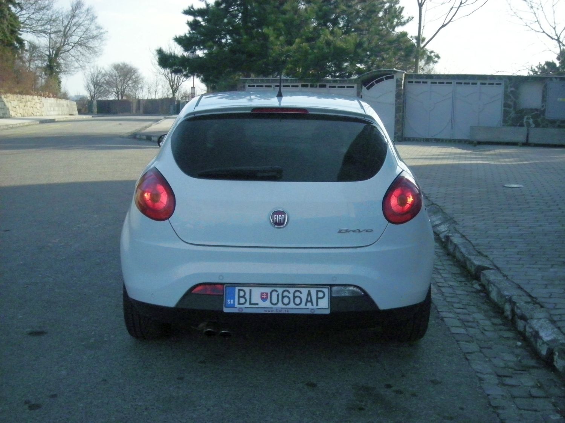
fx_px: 718
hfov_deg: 42.9
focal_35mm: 44
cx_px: 282
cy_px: 212
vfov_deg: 32.9
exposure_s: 1/790
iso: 800
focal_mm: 7.1
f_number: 6.1
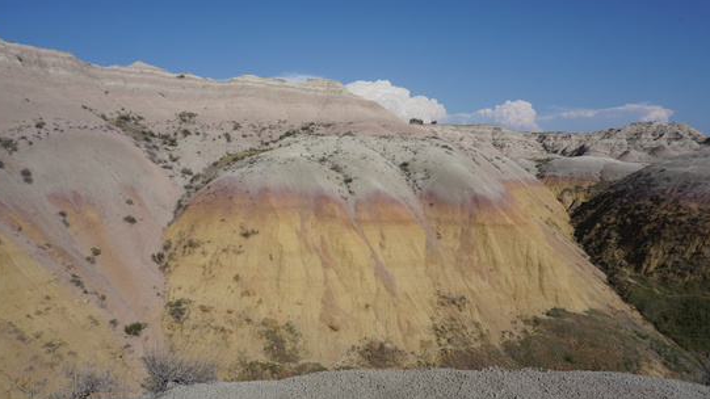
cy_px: 196
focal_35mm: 26
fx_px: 489
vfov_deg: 44.4
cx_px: 353
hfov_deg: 71.9
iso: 100
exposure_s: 1/100
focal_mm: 16
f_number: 20
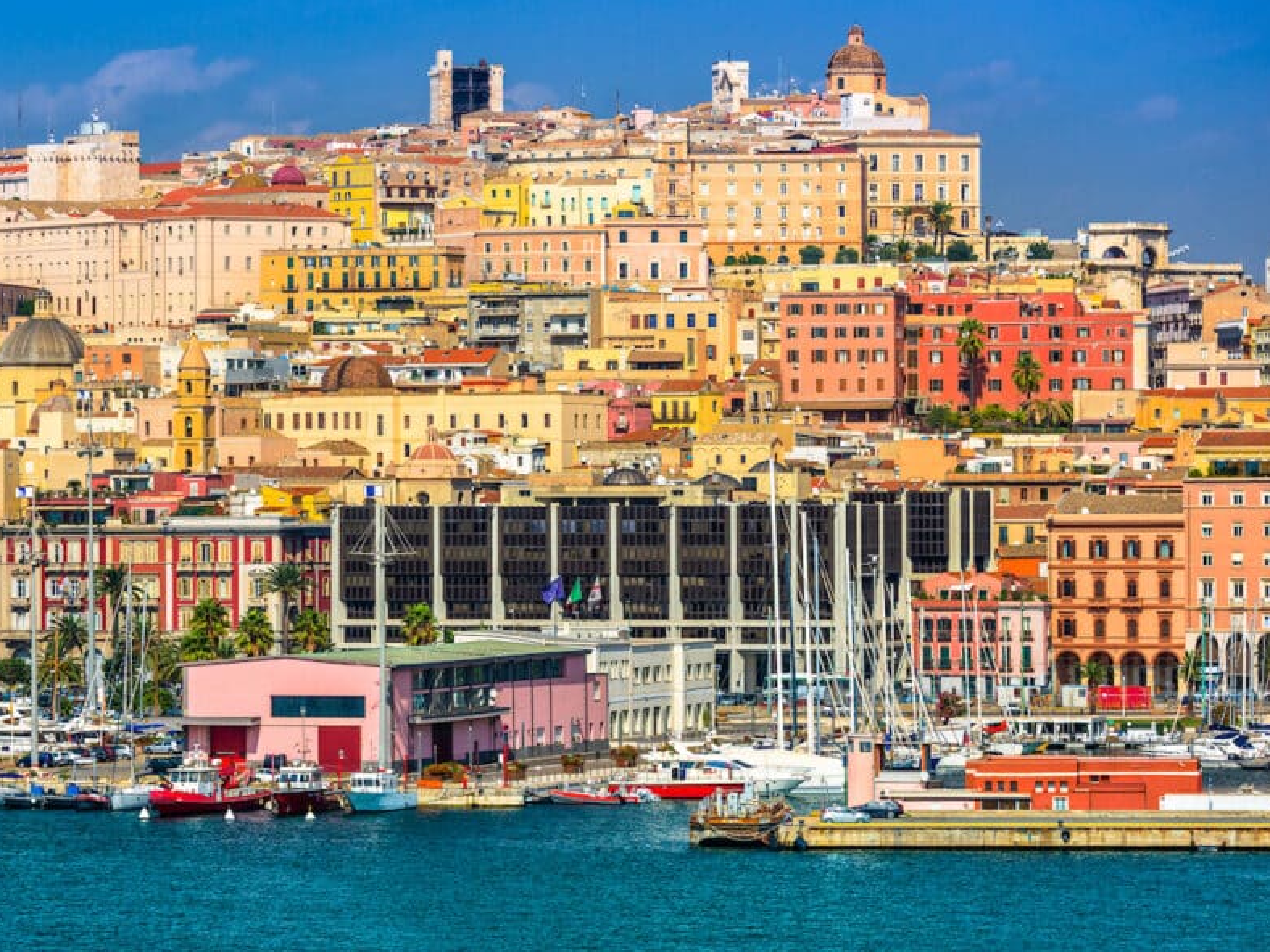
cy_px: 445
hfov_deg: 9.9
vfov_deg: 7.4
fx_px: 7338
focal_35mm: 200
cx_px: 480
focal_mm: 160
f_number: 5.6
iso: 200
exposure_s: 1/640
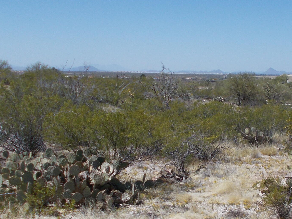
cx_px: 223
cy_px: 130
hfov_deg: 33.1
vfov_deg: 25.6
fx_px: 481
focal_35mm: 57
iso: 80
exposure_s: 1/250
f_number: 8
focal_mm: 4.6
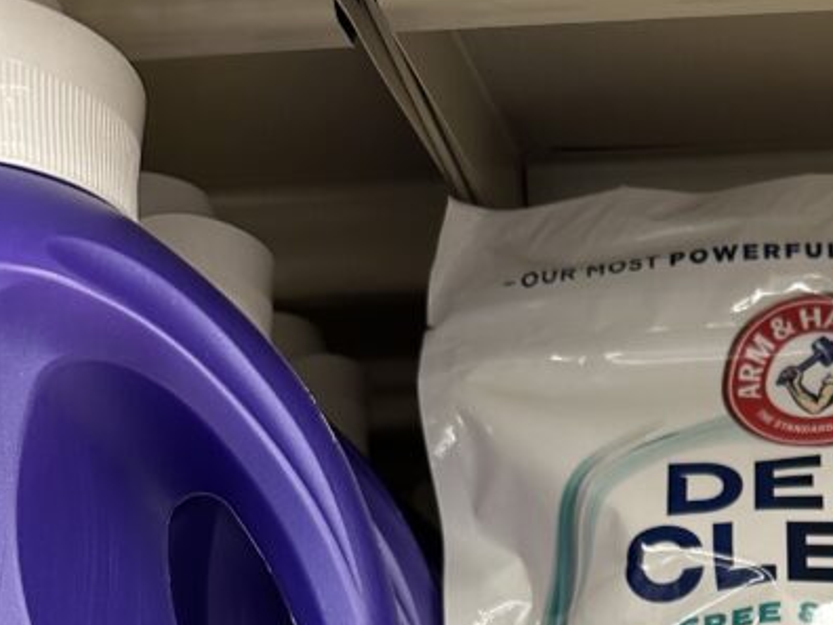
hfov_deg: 29.5
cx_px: 797
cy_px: 1029
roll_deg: +2.3
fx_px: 1492
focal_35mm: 62
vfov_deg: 19.4
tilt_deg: -6.0
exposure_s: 1/121
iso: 160
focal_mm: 6.86
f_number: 1.78
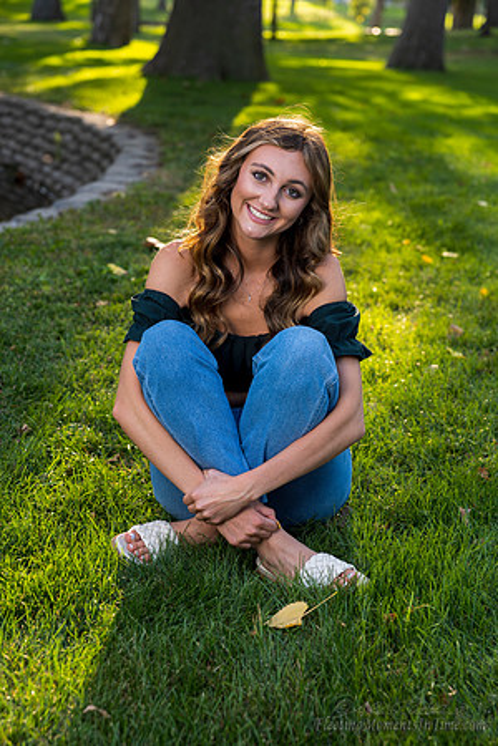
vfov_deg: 28.8
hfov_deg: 19.5
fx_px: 1452
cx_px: 249
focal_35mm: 70
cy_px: 373
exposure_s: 1/160
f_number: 4.5
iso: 200
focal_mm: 70
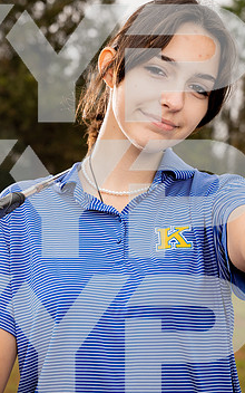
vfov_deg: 23.3
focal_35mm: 89
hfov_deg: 14.7
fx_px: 951
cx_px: 107
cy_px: 199
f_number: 4.5
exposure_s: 1/250
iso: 200
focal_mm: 53
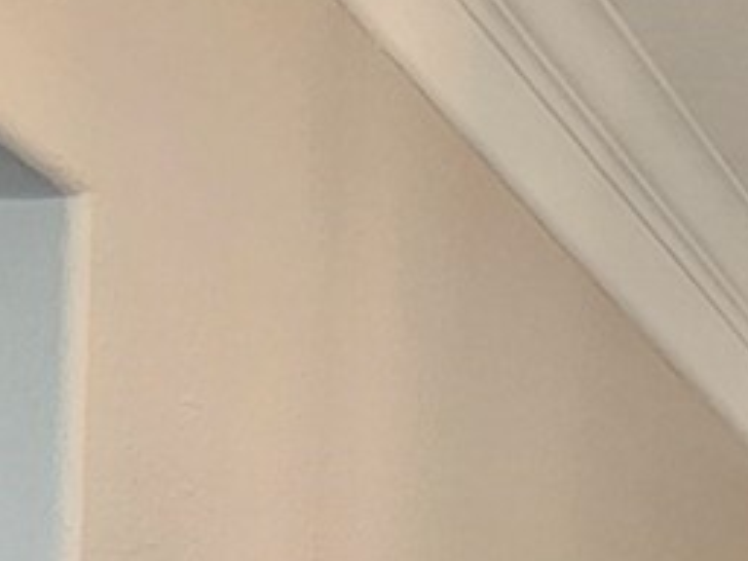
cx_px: 1236
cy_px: 1432
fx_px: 2247
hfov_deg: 16.6
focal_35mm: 104
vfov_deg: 11.3
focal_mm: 2.2
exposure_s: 1/60
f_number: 2.2
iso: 125
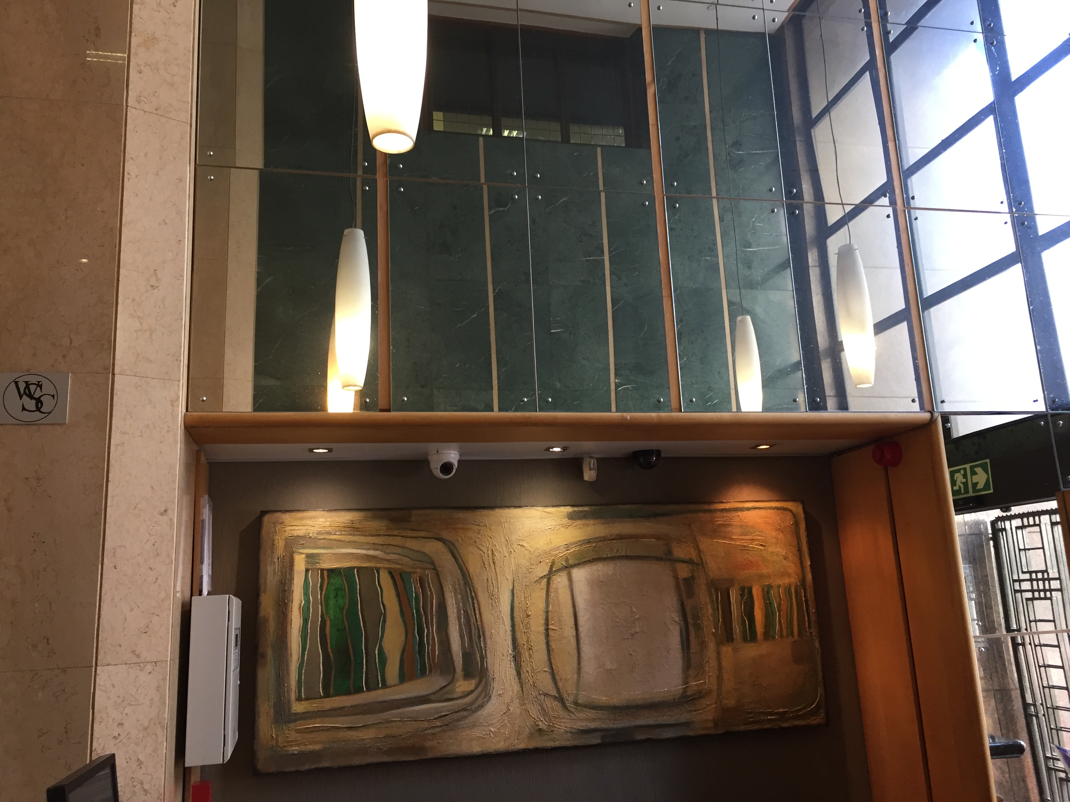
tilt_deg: +10.4
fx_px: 896
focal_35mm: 29
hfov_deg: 61.7
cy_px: 401
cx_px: 535
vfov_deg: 48.2
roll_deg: +2.3
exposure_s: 1/33
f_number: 2.2
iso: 64
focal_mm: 4.15
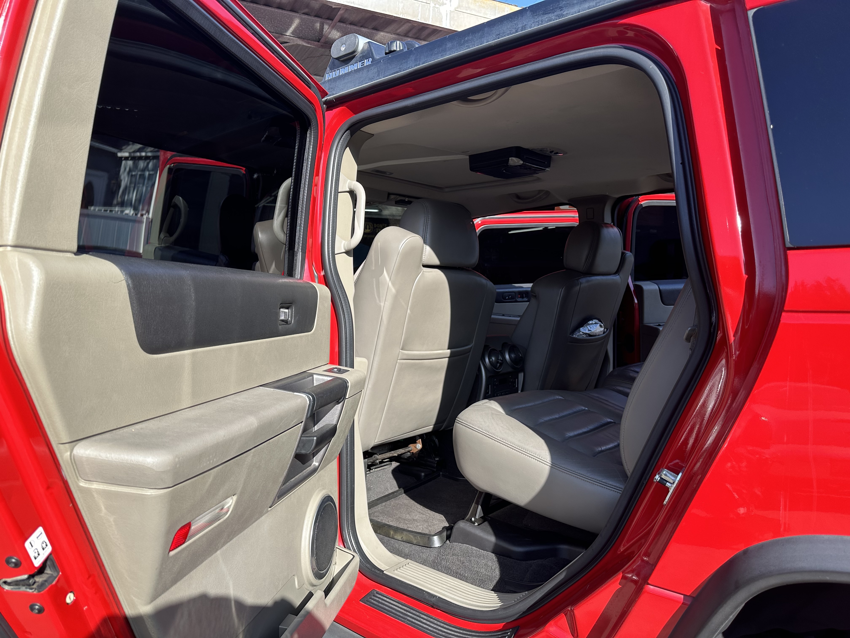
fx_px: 589
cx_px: 425
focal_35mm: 24
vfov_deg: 56.8
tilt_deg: -2.2
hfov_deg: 71.6
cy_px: 319
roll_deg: +0.1
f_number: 1.78
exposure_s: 1/999
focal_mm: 6.86
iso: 80
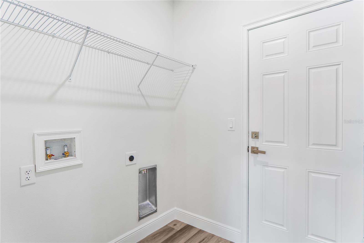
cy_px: 122
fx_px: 182
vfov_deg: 67.4
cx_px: 182
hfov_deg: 90.0
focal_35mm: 18
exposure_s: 1/30
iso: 100
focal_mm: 12
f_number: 2
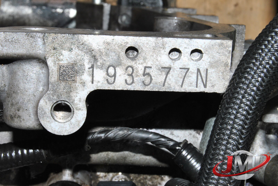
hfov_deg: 24.6
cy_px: 93
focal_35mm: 82
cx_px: 139
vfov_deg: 16.6
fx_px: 638
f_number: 22
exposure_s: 1/60
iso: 400
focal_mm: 55
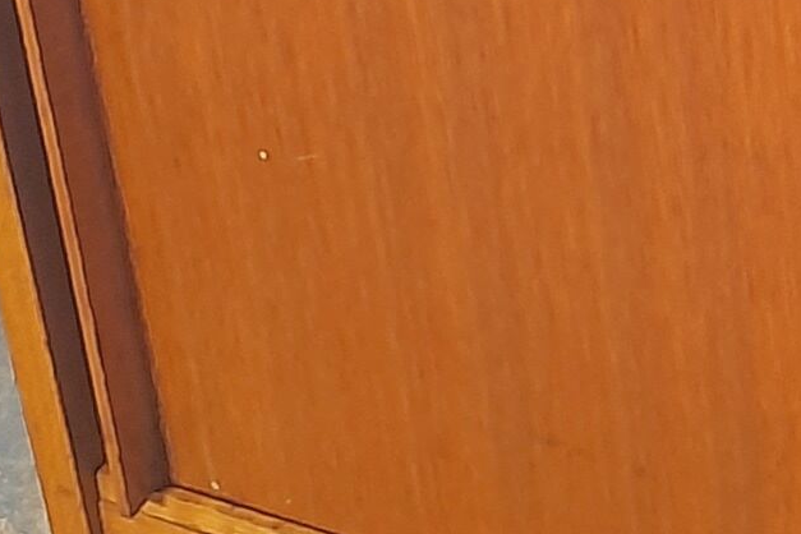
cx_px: 1617
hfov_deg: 11.2
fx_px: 3693
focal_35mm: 166
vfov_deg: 7.3
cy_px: -1122
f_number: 2
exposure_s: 1/33
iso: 200
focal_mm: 4.6
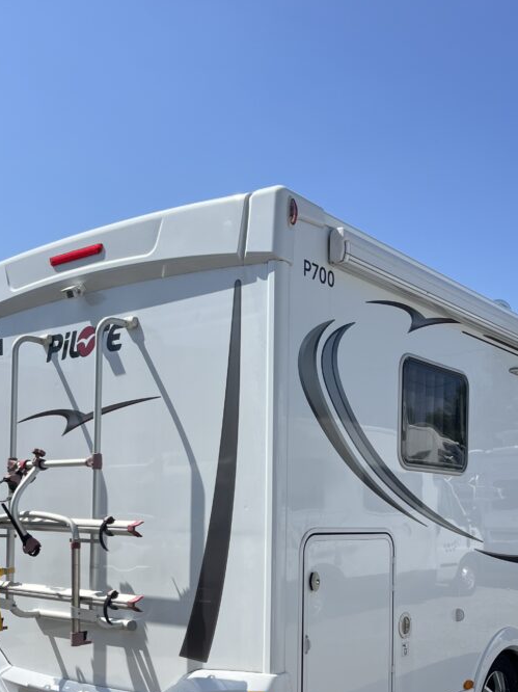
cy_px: 523
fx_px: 799
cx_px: 310
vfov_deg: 45.1
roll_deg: -0.2
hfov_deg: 35.8
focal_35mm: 40
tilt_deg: -1.7
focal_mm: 5.1
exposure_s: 1/4310
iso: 50
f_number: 1.6
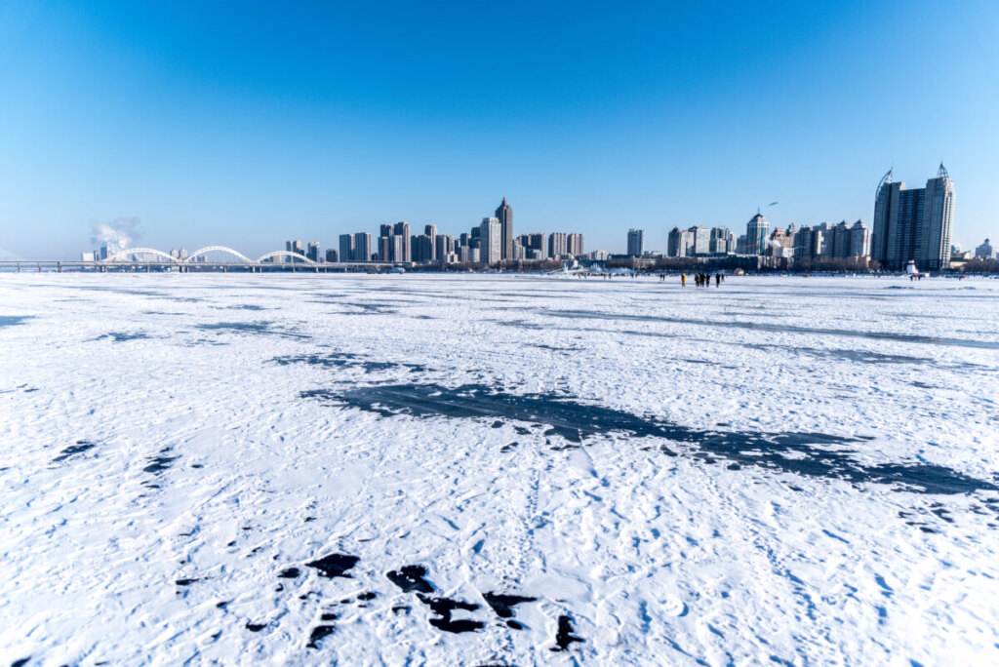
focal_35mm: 24
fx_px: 666
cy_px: 334
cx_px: 500
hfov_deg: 73.7
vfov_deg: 53.2
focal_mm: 24
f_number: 4
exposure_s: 1/2500
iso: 100
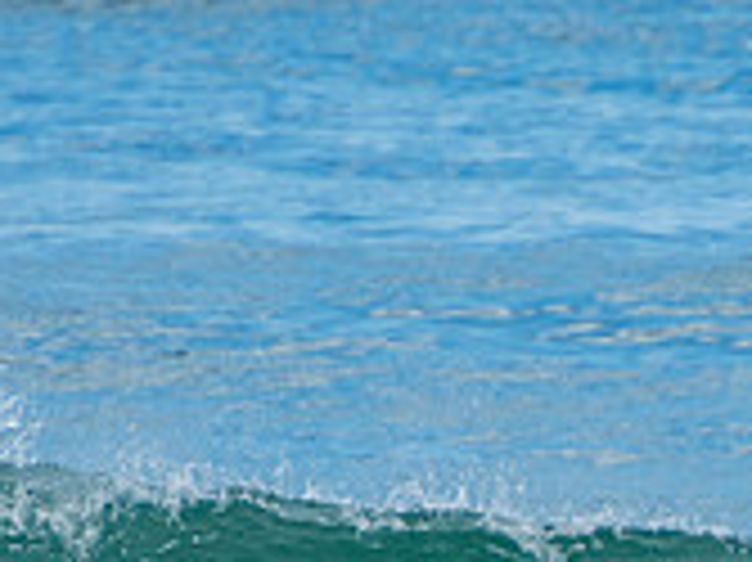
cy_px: 753
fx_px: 43547
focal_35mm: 2006
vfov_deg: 0.7
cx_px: 684
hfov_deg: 1.0
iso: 280
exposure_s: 1/1250
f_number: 5.6
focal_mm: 400
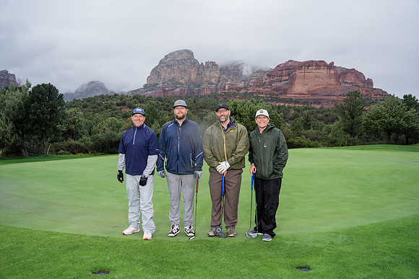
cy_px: 140
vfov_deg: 53.2
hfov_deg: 73.7
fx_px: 279
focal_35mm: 24
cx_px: 210
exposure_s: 1/400
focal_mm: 24
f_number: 5.6
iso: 400
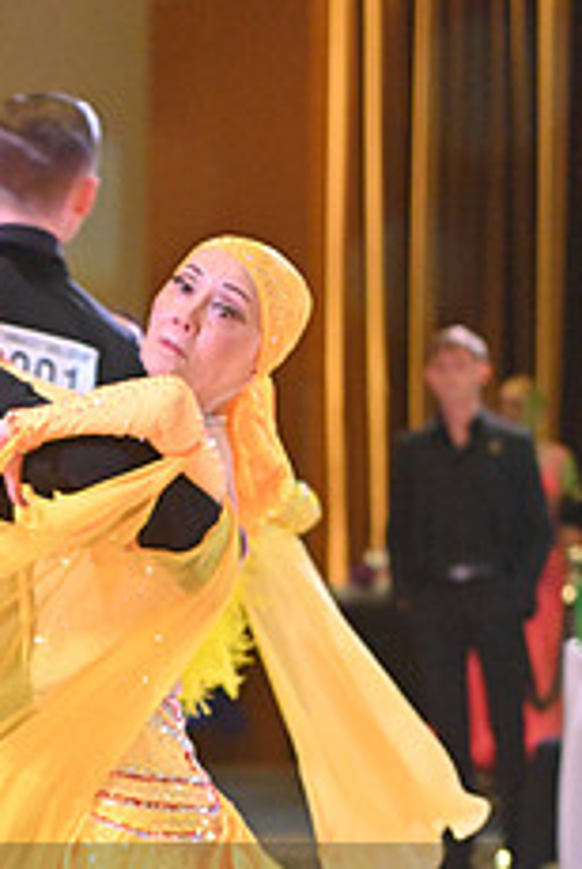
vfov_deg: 8.3
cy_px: 971
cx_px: -21
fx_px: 5971
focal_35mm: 247
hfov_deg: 5.6
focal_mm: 98
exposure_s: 1/400
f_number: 5
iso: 5000
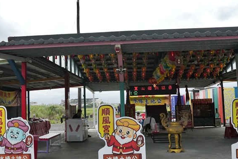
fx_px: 302
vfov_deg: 29.4
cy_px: 72
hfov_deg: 42.9
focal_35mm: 46
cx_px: 105
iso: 3200
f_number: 10
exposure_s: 1/3200
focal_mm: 25.4
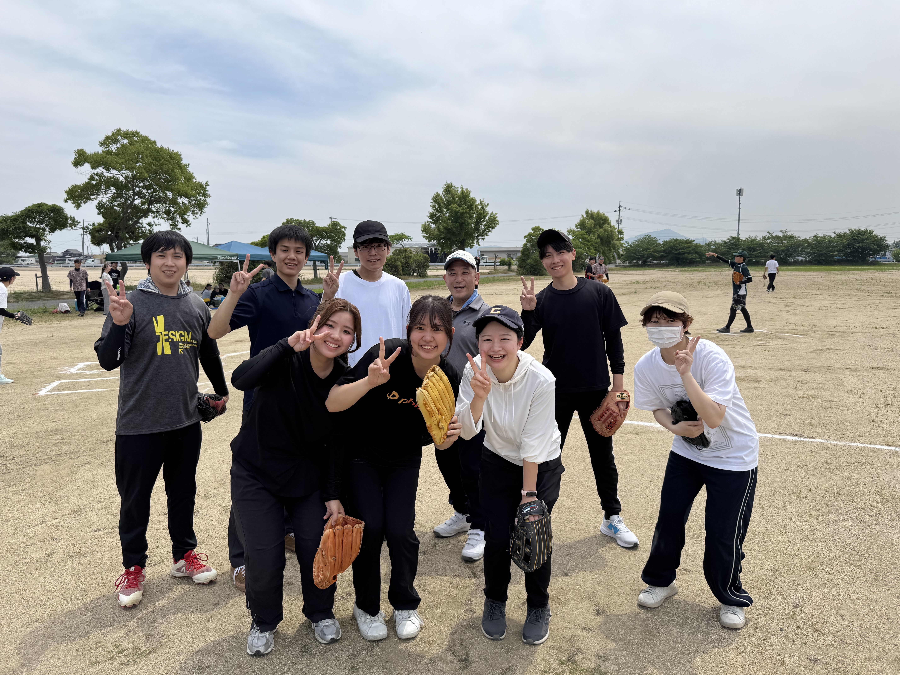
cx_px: 450
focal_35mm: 24
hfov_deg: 71.6
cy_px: 338
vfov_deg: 56.8
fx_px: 624
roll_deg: +1.4
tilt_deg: -5.0
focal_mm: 6.76
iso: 80
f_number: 1.78
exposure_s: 1/5348
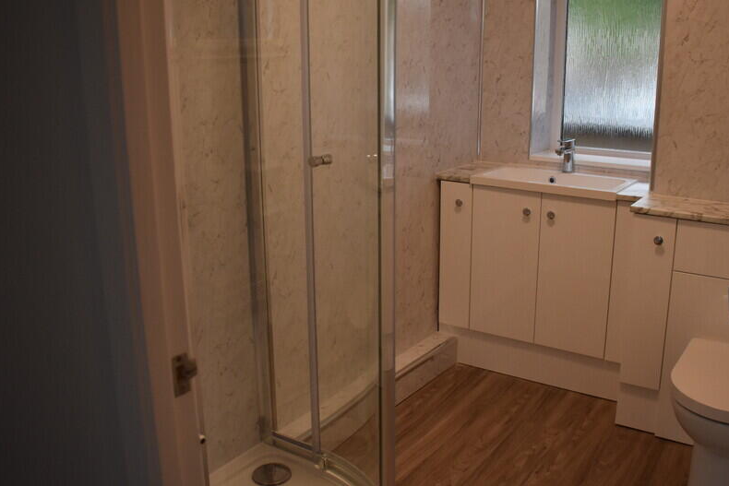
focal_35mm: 35
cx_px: 424
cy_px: 241
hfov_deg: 54.2
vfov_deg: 37.9
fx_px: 709
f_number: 3.5
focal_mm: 18
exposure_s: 1/200
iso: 800
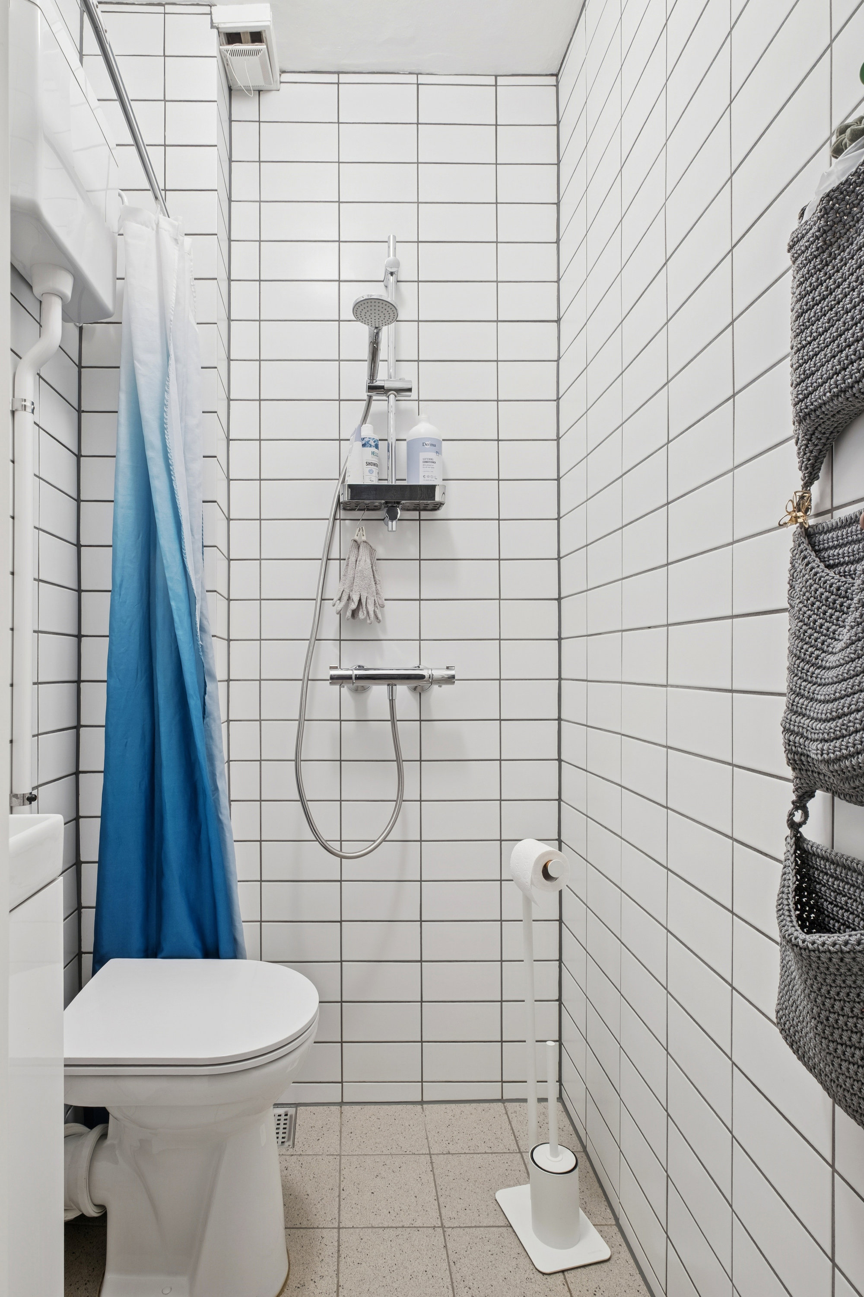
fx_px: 612
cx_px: 432
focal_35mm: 17
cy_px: 648
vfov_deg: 93.3
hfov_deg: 70.4
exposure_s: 1/4
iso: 200
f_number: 8
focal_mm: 11.5
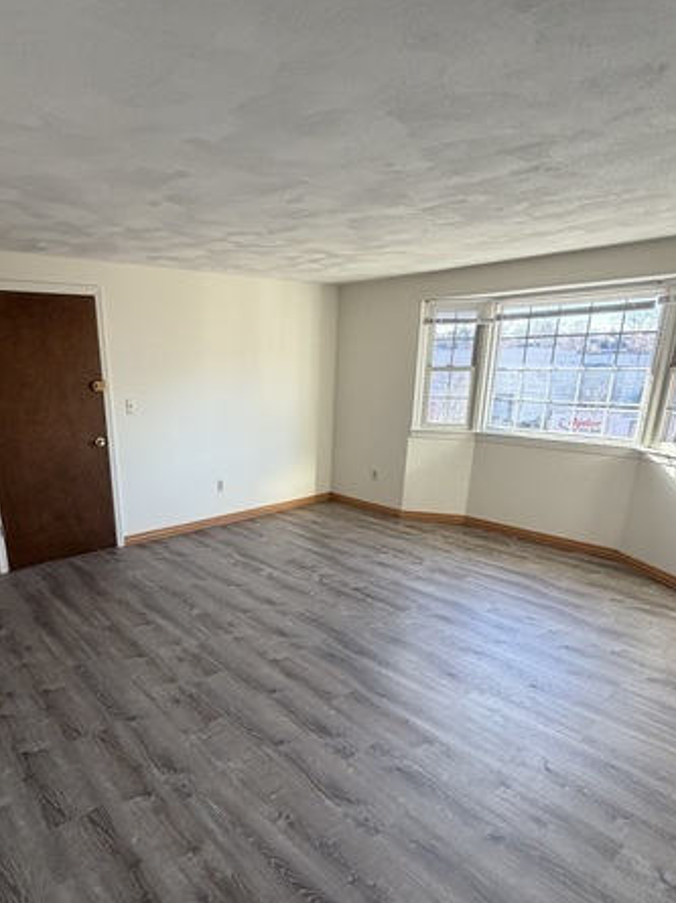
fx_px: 548
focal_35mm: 21
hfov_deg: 62.4
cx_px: 248
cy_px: 541
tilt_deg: -18.7
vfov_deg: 78.1
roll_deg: +0.8
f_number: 2.2
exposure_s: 1/121
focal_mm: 2.22
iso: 250
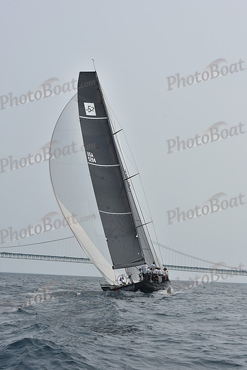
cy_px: 181
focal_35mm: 75
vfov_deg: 27.0
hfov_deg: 18.2
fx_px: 771
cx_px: 131
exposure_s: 1/1250
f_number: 9
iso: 250
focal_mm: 70
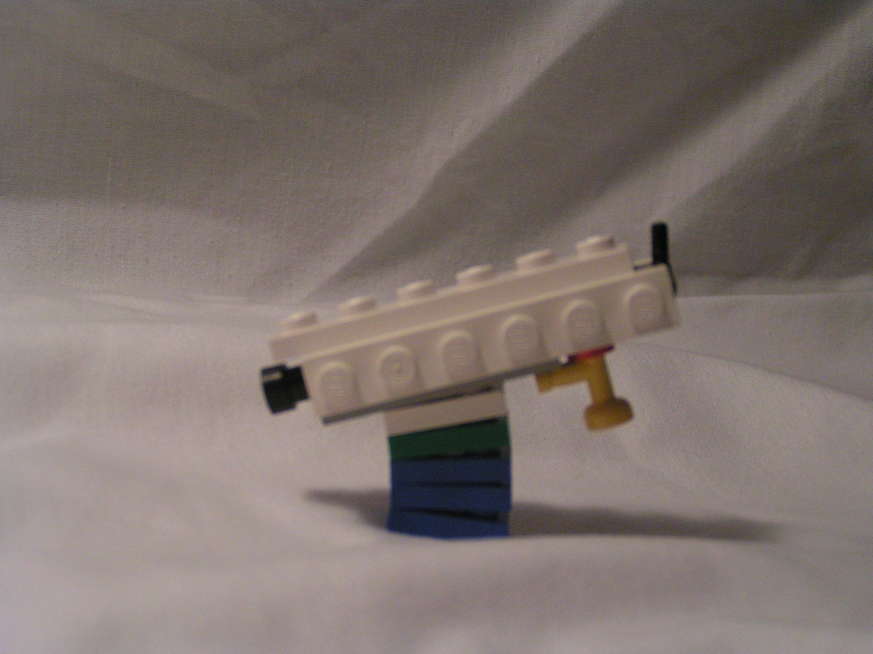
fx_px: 1639
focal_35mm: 65
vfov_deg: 22.6
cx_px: 436
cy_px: 327
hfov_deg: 29.8
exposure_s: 1/80
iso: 160
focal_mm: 10
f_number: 3.2
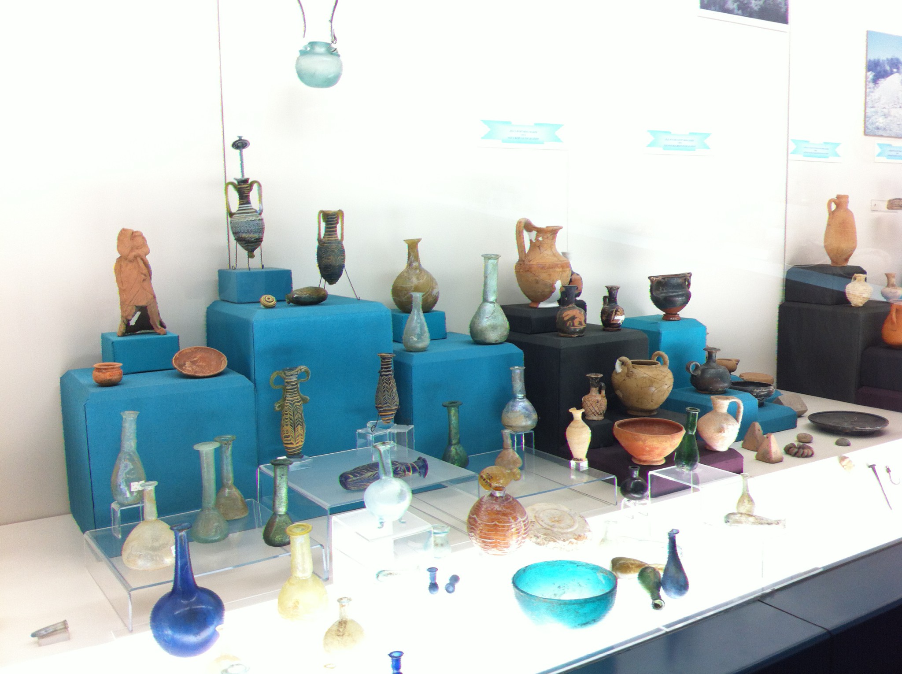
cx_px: 451
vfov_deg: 40.6
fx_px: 911
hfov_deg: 52.7
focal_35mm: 35
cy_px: 337
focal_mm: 3.85
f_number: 2.8
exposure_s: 1/20
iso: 80
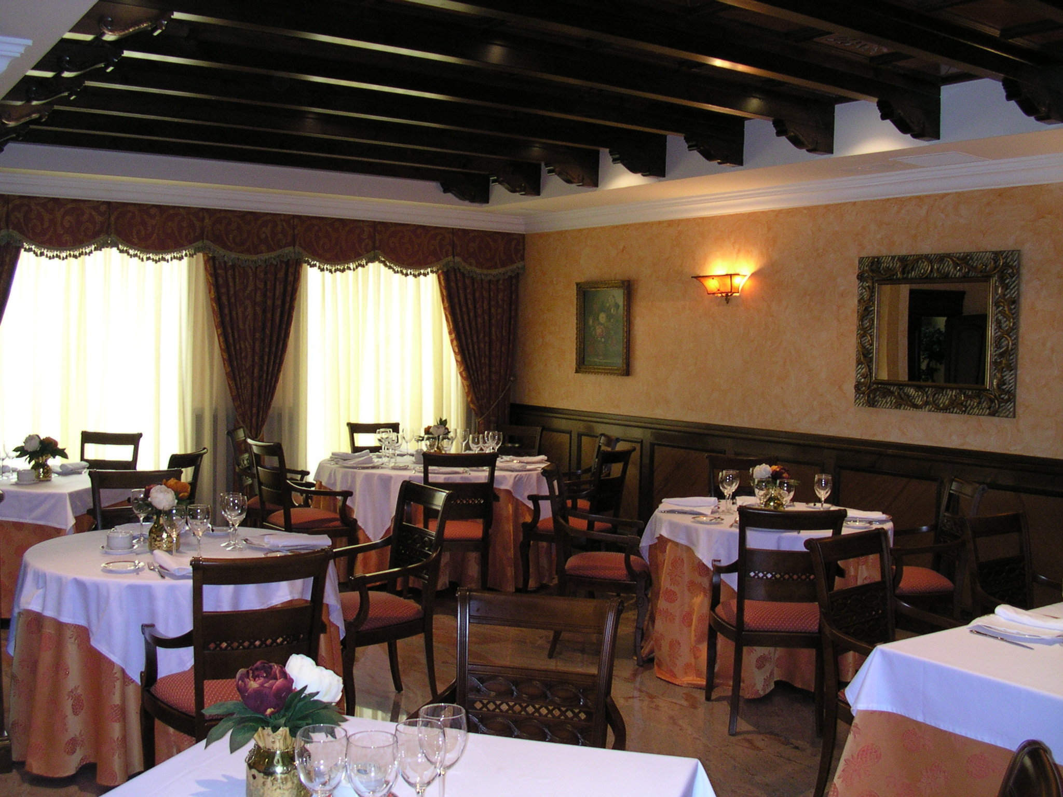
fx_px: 1136
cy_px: 398
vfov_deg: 38.7
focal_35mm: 37
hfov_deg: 50.1
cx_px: 532
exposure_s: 1/25.9
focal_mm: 5.6
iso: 173
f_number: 2.7
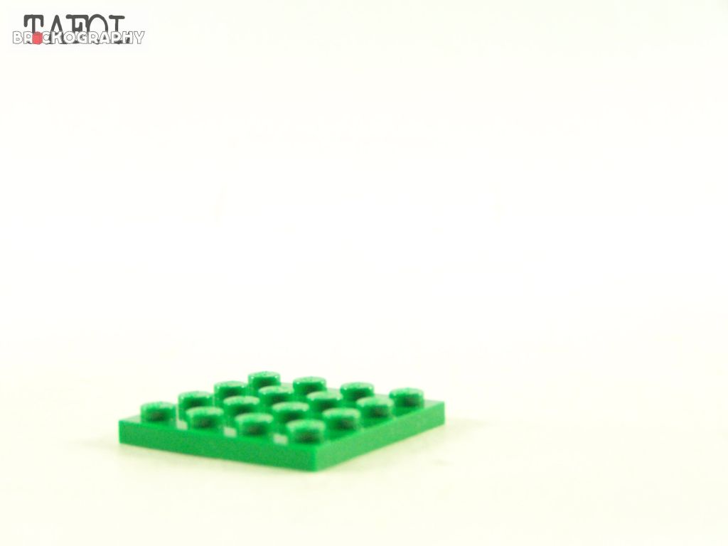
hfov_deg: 26.0
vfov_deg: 19.6
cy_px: 273
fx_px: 1577
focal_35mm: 75
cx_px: 364
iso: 400
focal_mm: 12.4
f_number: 3.2
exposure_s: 1/60
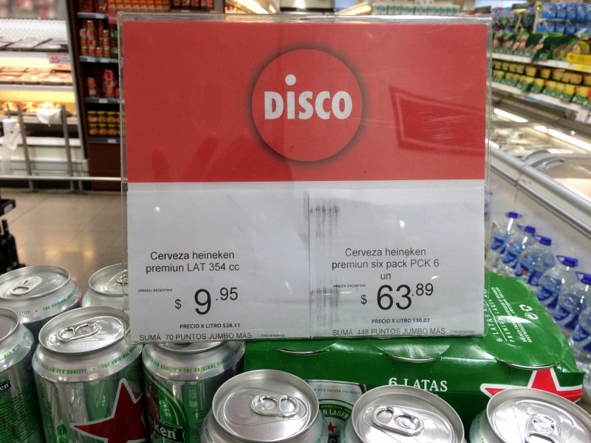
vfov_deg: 48.2
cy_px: 222
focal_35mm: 29
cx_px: 296
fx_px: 495
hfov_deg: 61.7
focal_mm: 4.15
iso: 50
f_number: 2.2
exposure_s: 1/30
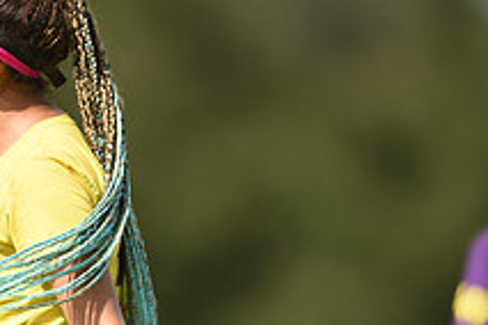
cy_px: 268
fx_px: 14774
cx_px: 16
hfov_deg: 1.9
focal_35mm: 1090
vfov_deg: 1.3
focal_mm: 400
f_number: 2.8
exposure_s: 1/2500
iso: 160
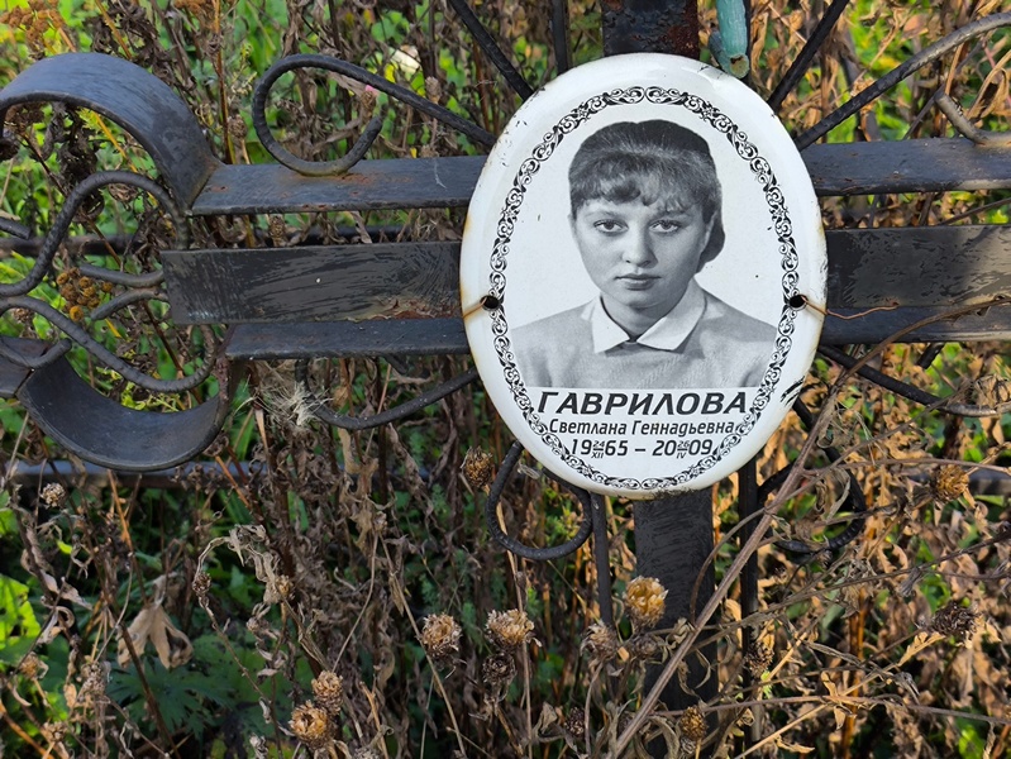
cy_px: 380
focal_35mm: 50
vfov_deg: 29.1
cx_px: 506
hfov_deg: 38.2
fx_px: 1461
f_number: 1.7
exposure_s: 1/225
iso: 50
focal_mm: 4.71
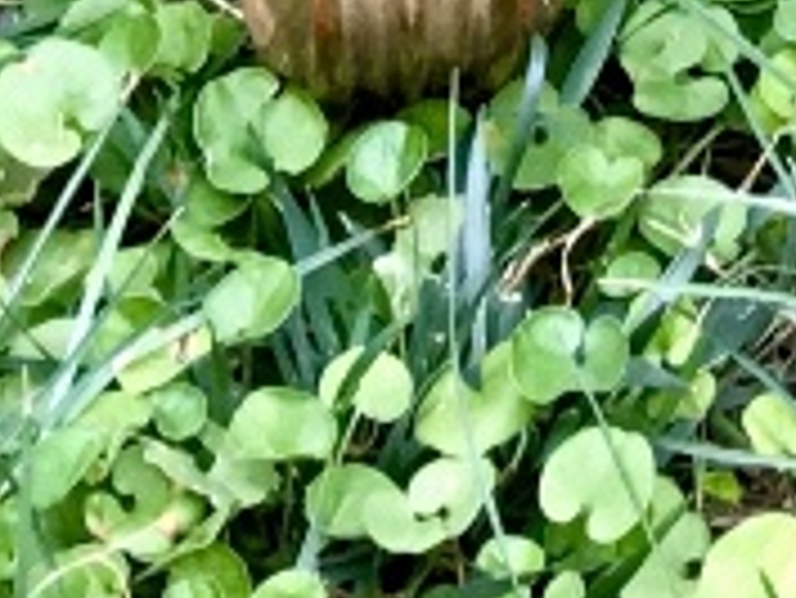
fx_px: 4832
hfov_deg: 9.1
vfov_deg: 6.3
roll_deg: -1.2
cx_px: 1318
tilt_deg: -23.3
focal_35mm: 210
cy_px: -1394
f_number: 2.4
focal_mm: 3.3
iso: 25
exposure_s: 1/100
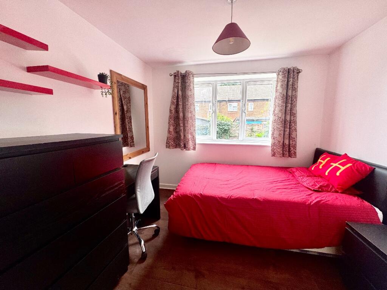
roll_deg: +0.6
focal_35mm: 14
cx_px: 194
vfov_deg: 85.7
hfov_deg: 102.1
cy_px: 145
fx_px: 157
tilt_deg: -9.1
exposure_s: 1/99
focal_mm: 2.22
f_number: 2.2
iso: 100
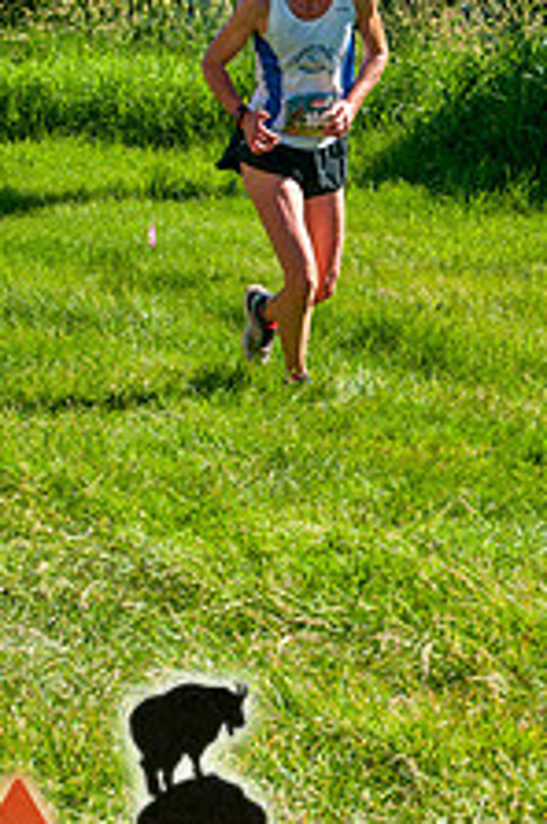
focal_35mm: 103
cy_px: 262
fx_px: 2355
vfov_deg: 19.8
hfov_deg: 13.2
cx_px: 412
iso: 200
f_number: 8
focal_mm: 34
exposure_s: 1/400
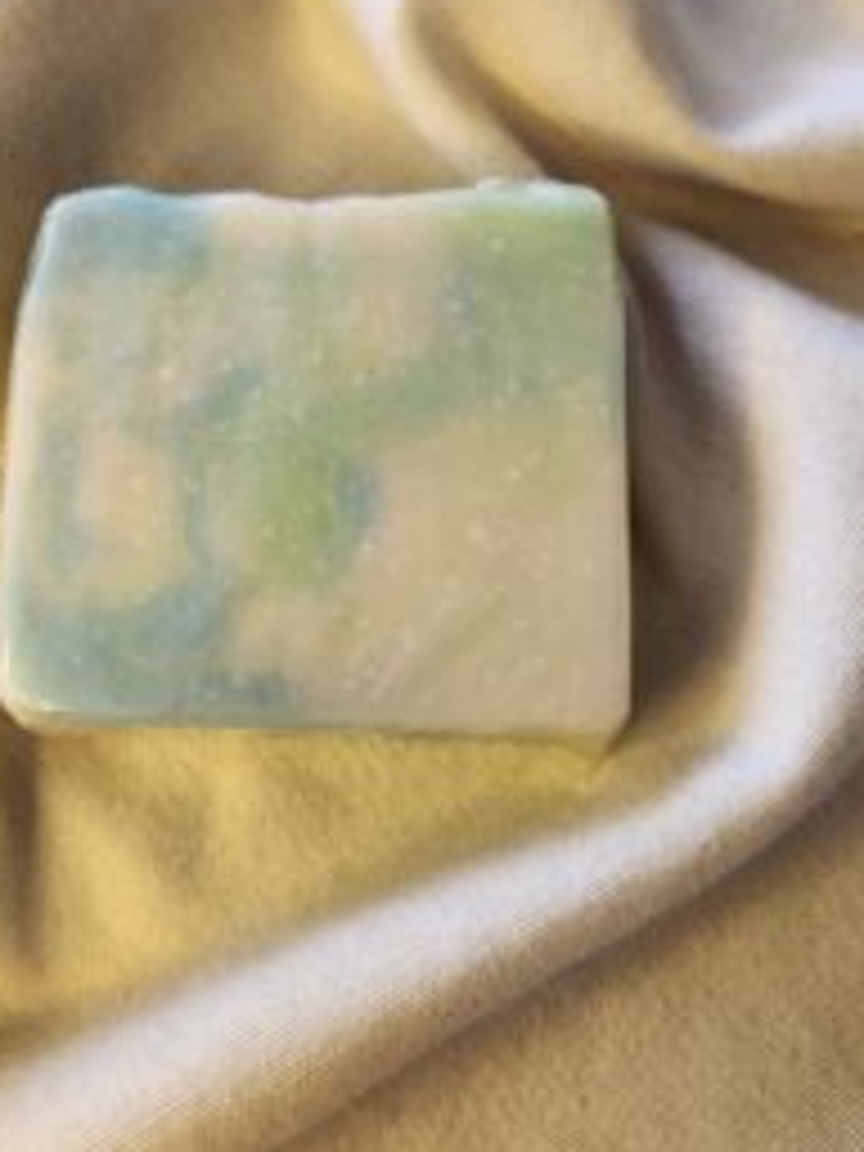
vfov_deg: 51.1
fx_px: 1198
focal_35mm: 36
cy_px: 477
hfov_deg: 39.5
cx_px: 360
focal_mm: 5.4
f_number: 1.8
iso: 200
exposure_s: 1/120
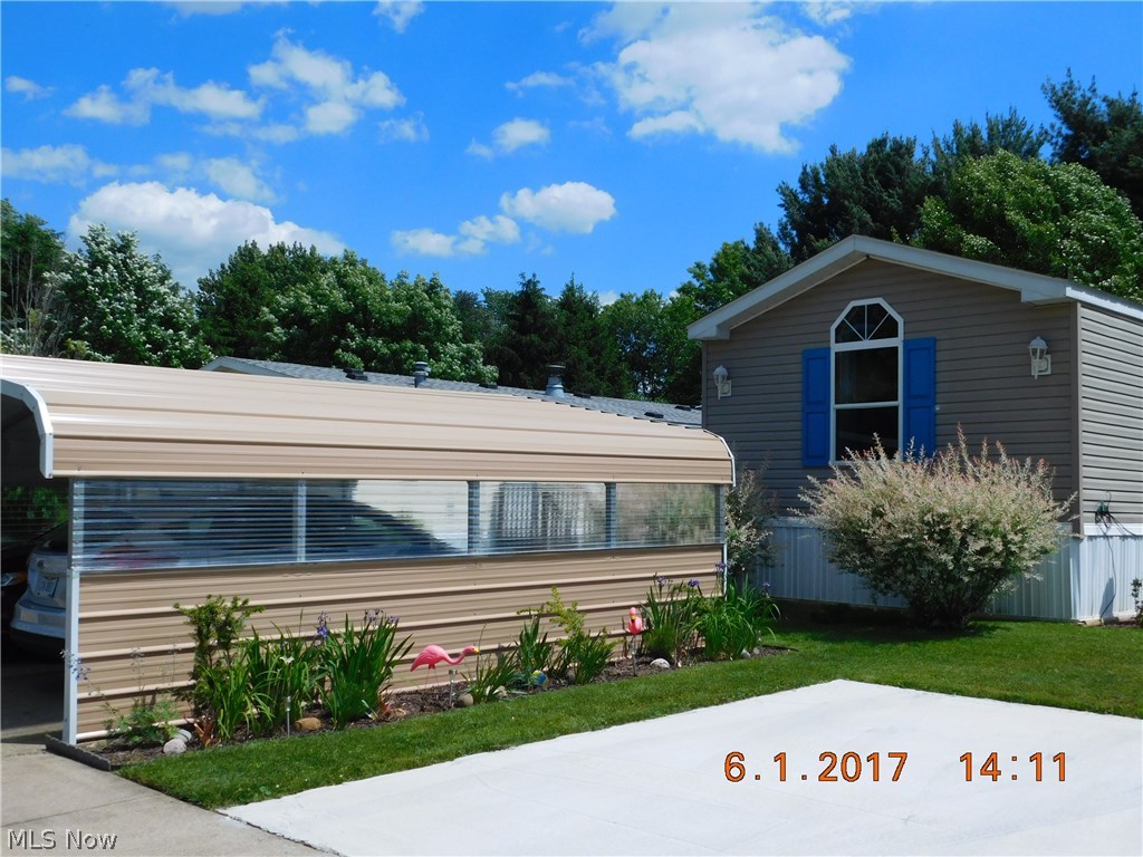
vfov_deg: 39.7
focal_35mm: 36
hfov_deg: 51.4
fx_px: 1189
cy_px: 428
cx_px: 572
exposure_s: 1/640
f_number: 7
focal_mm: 6.3
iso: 125
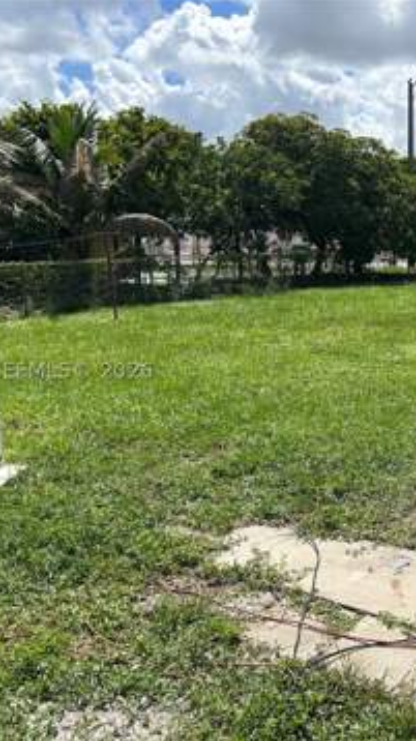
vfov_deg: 52.8
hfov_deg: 30.3
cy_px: 370
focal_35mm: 38
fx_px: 746
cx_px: 344
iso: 50
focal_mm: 5.7
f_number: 1.5
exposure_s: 1/4630
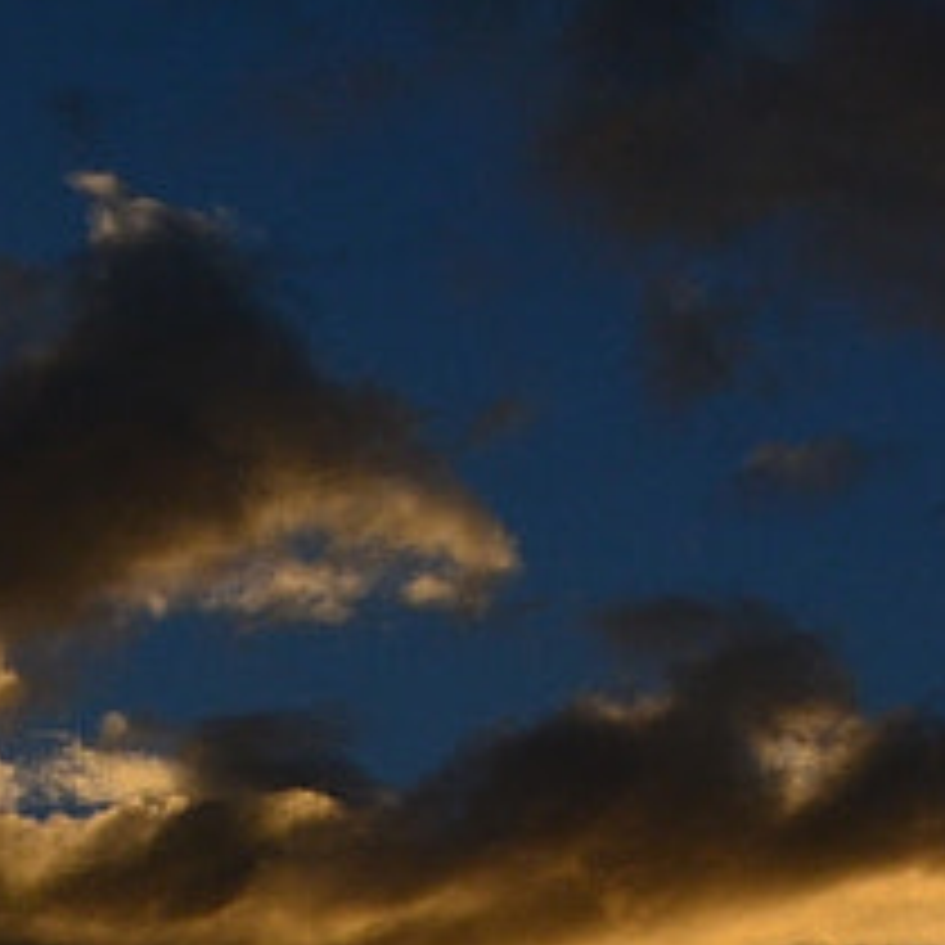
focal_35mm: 175
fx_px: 5405
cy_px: 158
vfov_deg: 10.0
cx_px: 1750
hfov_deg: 9.5
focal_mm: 18
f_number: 11
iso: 100
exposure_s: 1/500
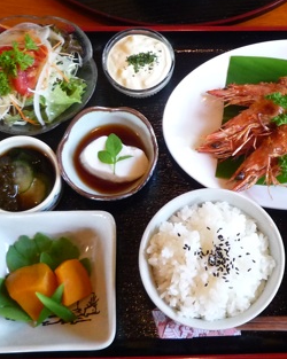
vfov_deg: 31.0
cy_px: 179
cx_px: 205
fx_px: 648
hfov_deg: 24.8
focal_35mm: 61
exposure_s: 1/30
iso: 250
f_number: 2.8
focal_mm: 4.5
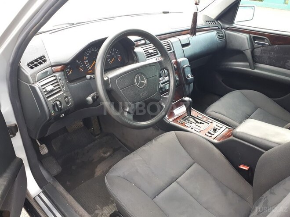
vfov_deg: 51.4
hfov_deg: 65.3
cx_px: 145
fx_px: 226
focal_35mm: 27
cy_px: 108
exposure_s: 1/25
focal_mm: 3.6
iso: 160
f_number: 1.9
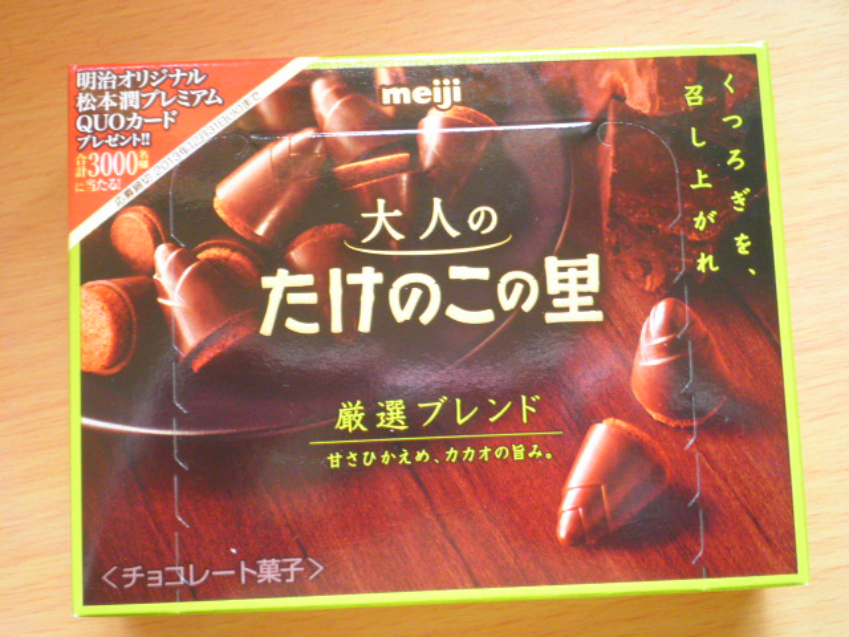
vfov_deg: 30.9
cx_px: 424
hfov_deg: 40.4
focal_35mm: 47
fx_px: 1153
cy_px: 318
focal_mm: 8.3
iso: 160
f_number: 3.4
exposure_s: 1/6
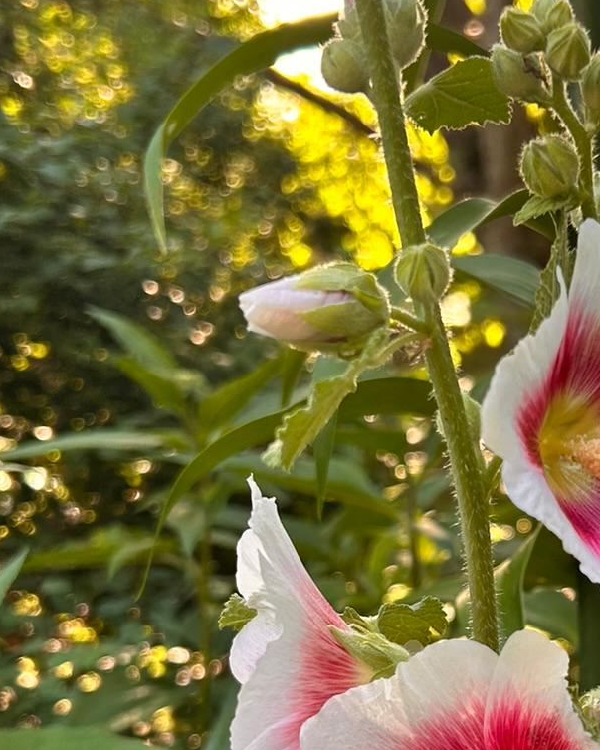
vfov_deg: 27.1
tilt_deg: -5.0
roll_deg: -3.7
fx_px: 1531
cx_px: 504
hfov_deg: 21.8
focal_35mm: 69
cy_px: 578
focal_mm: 5.7
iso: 40
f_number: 1.5
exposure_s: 1/144
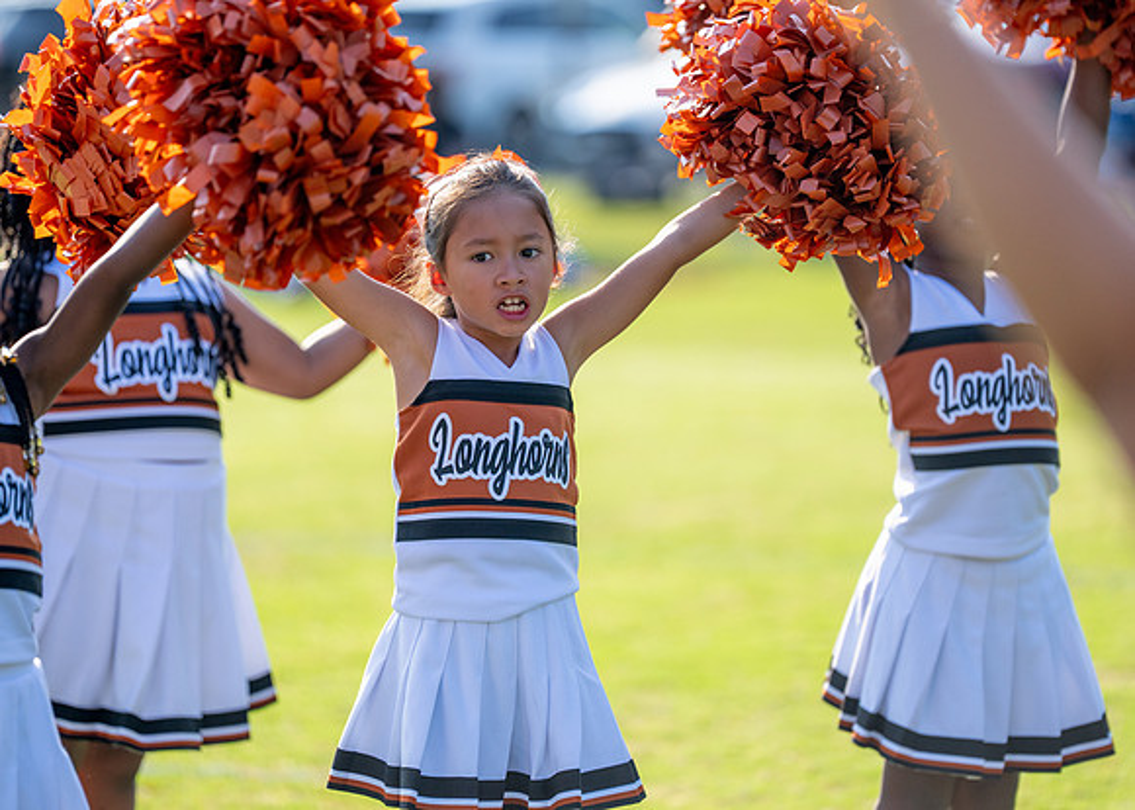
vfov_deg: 6.2
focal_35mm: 234
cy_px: 368
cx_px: 579
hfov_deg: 8.6
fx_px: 7537
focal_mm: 200
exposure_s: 1/2000
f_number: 2.8
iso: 200
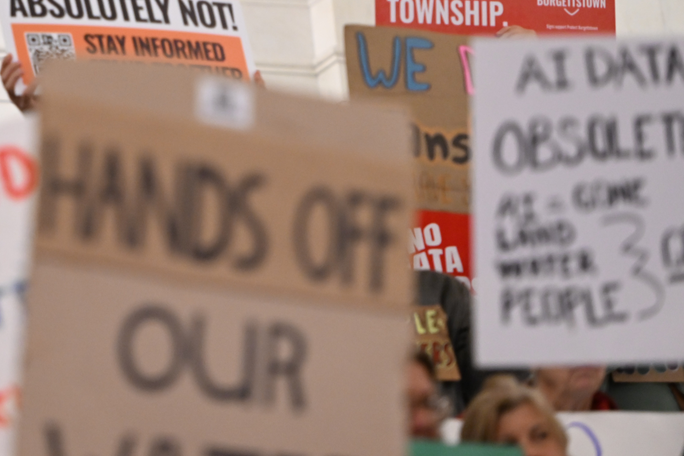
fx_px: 5737
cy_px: 59
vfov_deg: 4.5
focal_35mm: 302
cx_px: 105
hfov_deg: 6.8
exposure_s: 1/125
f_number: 3.2
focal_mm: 165
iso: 2500
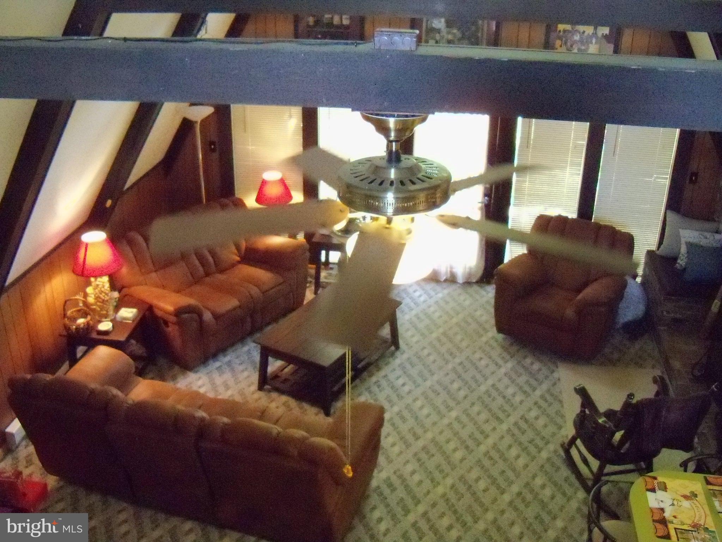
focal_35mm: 35
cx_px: 361
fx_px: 730
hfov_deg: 52.6
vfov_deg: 40.7
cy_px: 271
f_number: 3.5
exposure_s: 1/40
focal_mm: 6.2
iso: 2000
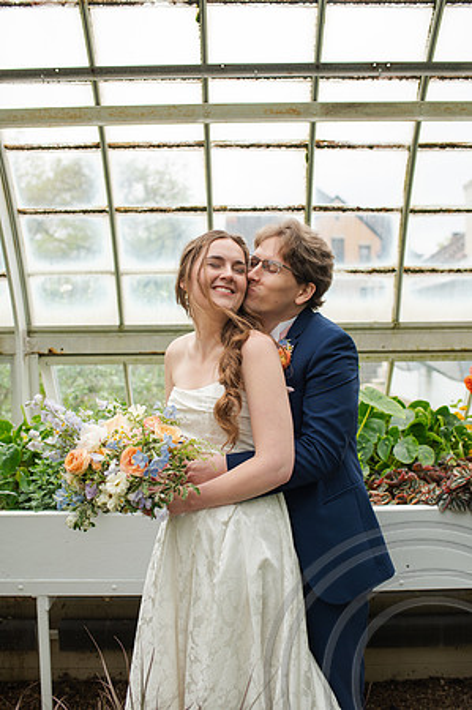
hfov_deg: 37.8
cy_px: 355
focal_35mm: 35
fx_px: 690
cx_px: 236
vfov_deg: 54.5
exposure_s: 1/320
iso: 100
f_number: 3.2
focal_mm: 35
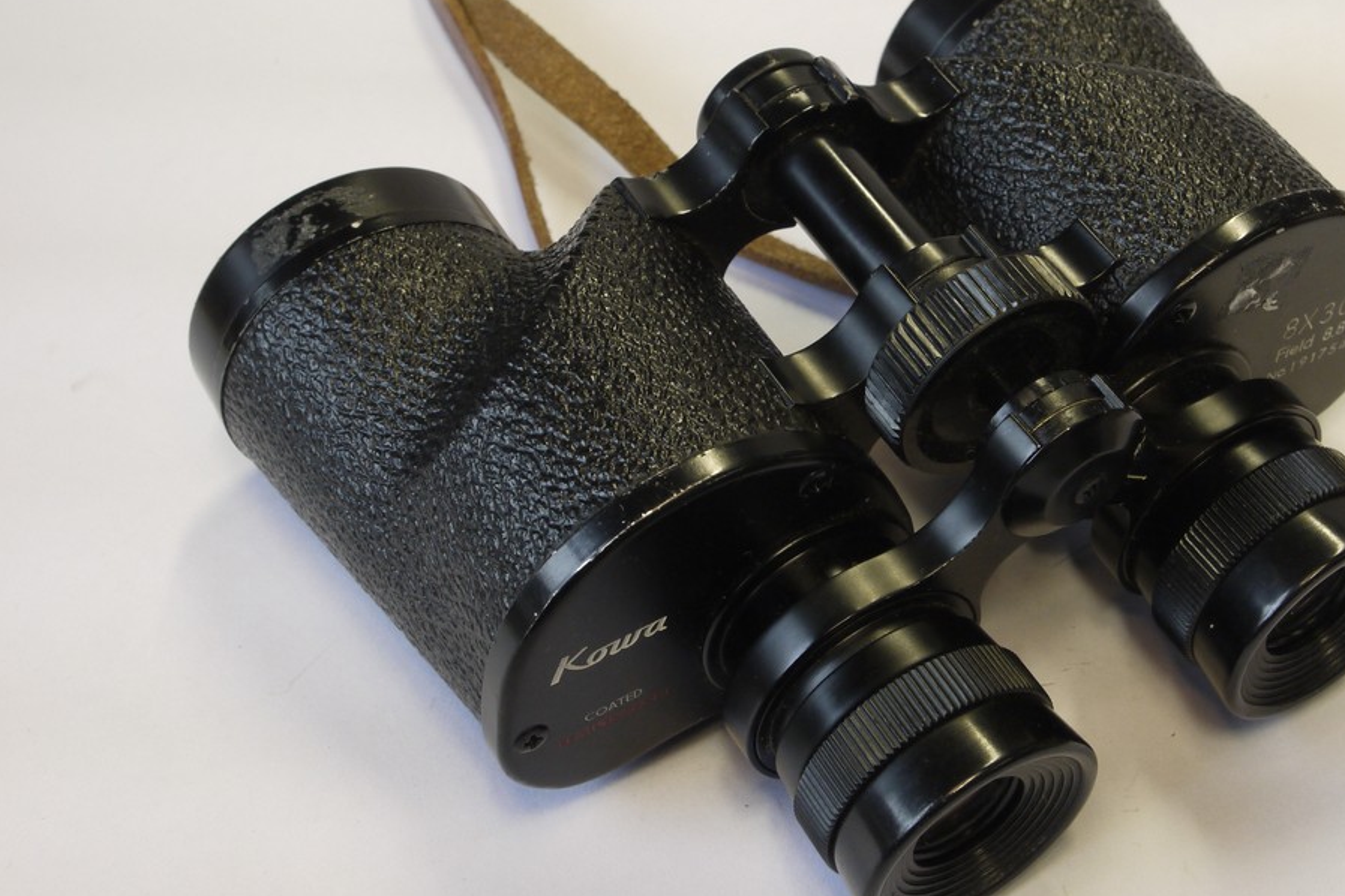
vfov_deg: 21.2
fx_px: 2391
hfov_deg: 31.2
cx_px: 894
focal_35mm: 64
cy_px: 318
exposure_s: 1/15
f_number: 9
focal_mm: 23
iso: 400
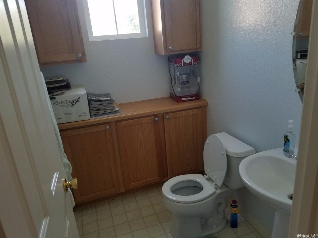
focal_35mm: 26
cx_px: 159
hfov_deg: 67.3
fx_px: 239
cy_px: 119
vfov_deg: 53.0
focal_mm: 4.2
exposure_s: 1/60
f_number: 1.7
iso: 80
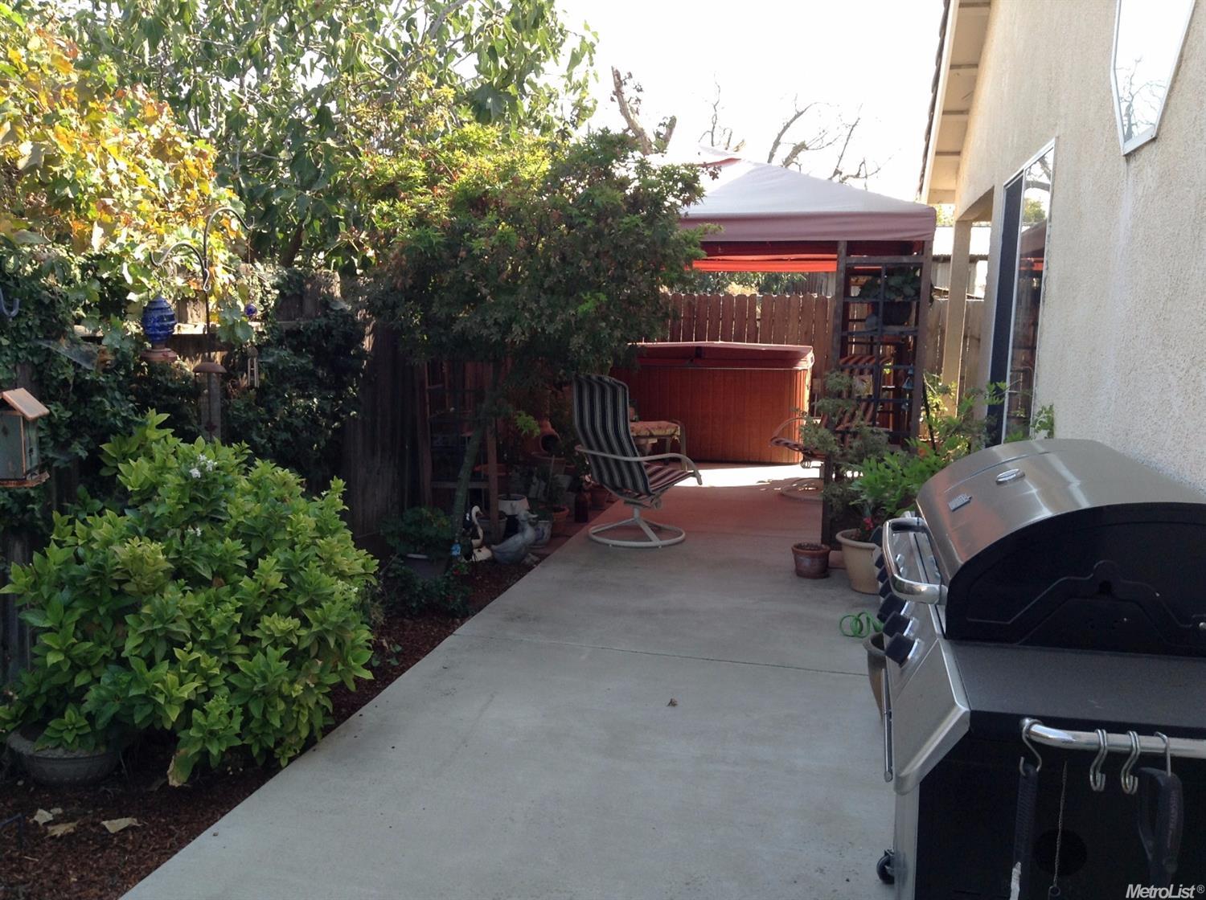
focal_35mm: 33
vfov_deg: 42.8
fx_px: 1148
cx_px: 603
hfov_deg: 55.4
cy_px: 450
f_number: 2.4
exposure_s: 1/219
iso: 25
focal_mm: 3.3
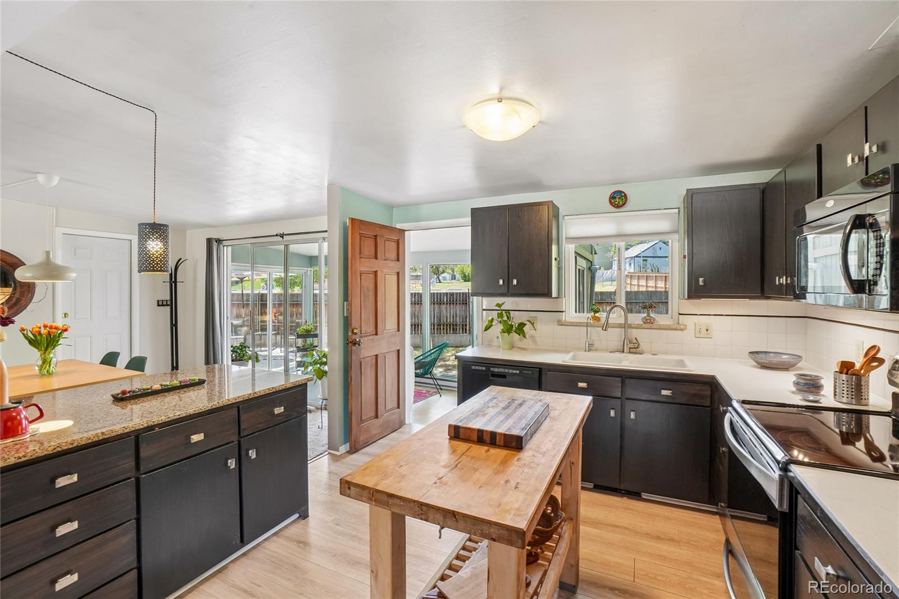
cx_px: 450
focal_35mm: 15
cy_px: 300
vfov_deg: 77.3
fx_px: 374
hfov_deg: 100.4
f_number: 8
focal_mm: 10
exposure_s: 1/15
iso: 400
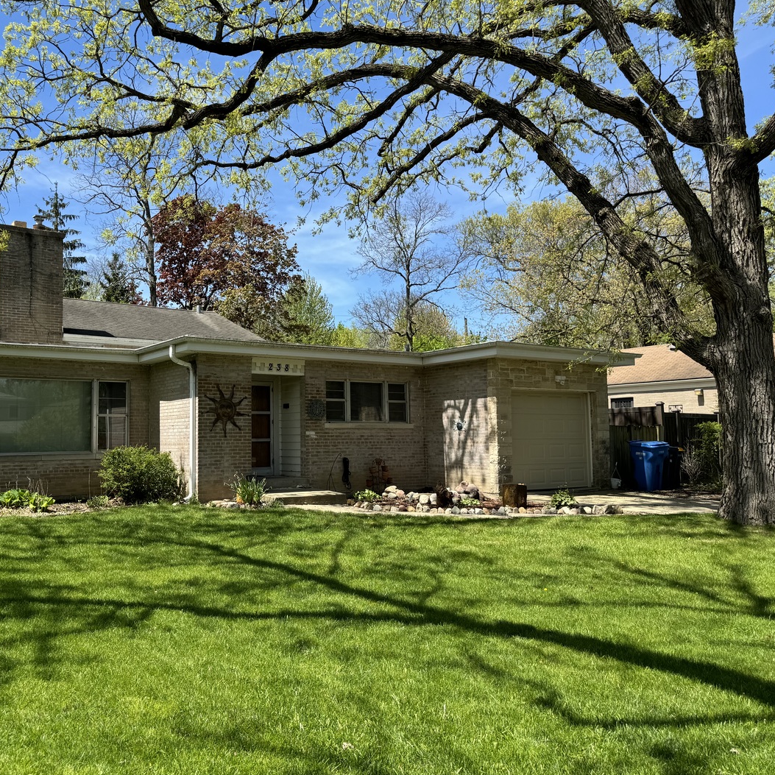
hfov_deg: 54.8
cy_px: 381
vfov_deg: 55.6
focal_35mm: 29
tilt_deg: +3.8
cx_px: 277
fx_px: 735
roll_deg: +0.5
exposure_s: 1/2710
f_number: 1.78
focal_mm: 6.76
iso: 80
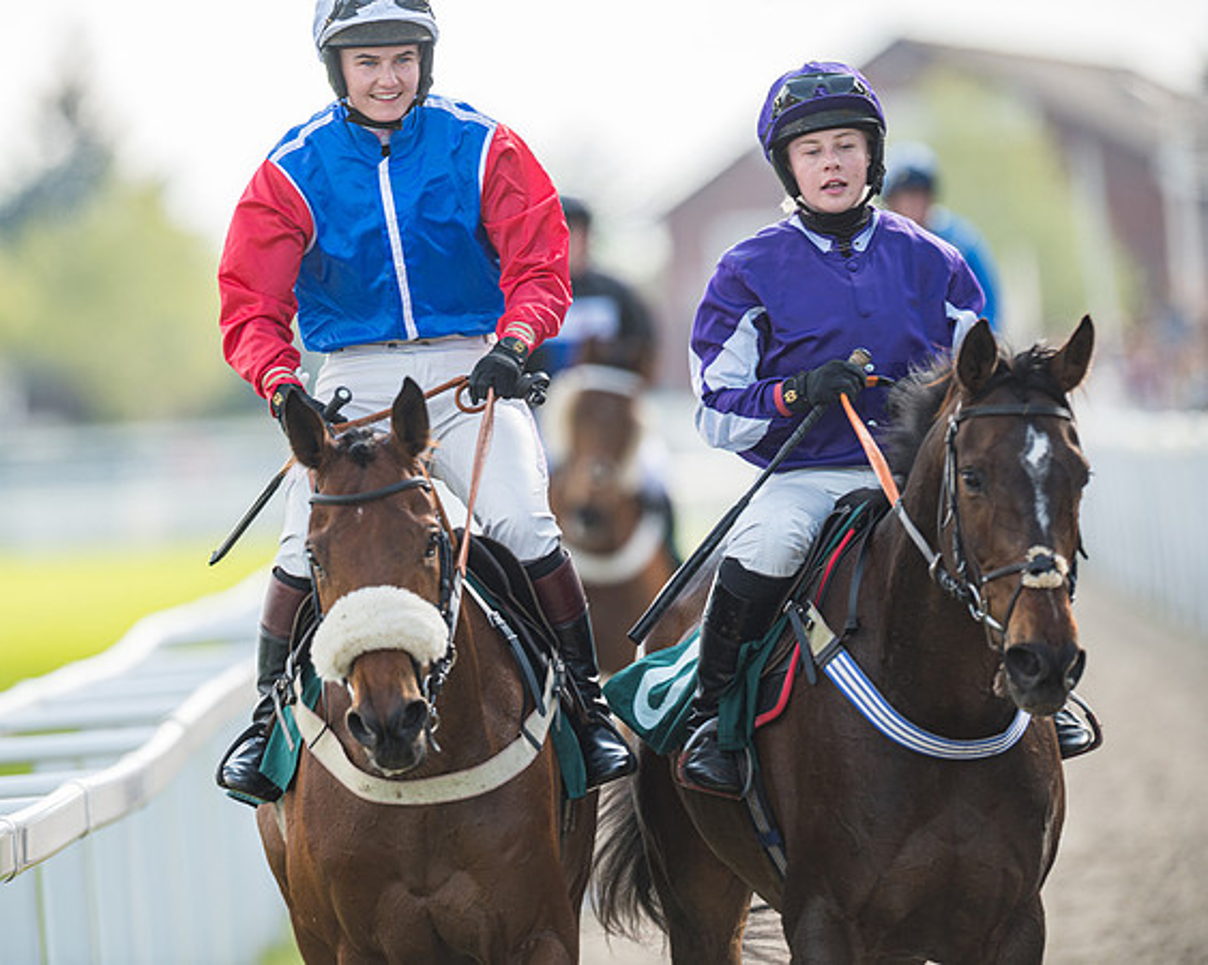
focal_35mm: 451
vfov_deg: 3.4
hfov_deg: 4.3
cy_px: 482
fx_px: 16119
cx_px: 482
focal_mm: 400
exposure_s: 1/500
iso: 160
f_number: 5
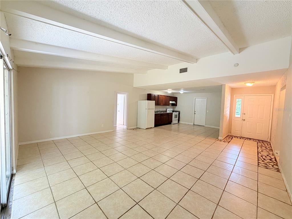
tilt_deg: -2.9
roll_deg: -3.0
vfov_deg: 85.7
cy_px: 110
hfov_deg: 102.1
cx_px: 146
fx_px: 118
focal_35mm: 14
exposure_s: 1/120
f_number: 2.2
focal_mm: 2.22
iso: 250
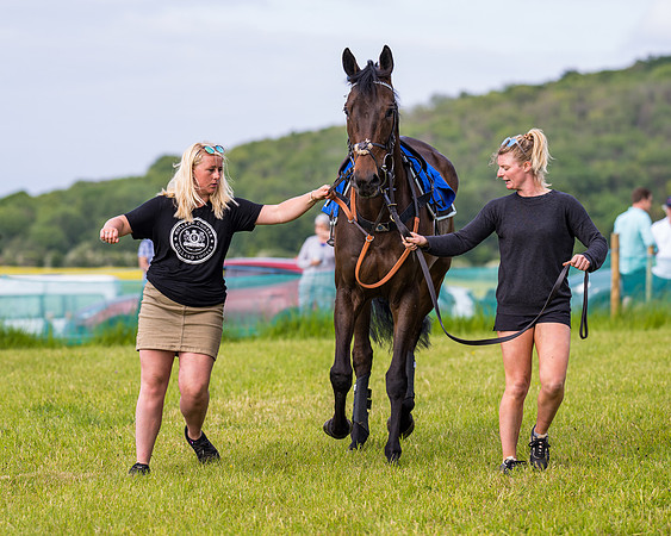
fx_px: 3914
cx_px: 309
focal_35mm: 197
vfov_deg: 7.8
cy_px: 252
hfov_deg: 9.8
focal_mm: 135
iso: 50
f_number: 3.2
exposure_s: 1/320
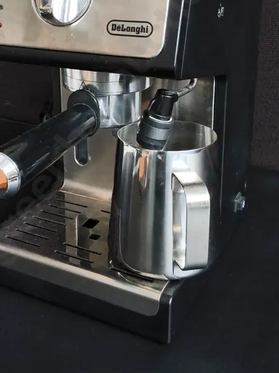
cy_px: 96
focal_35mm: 47
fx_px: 505
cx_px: 112
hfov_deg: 30.8
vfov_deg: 39.4
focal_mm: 2.87
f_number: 2
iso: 125
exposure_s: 1/100
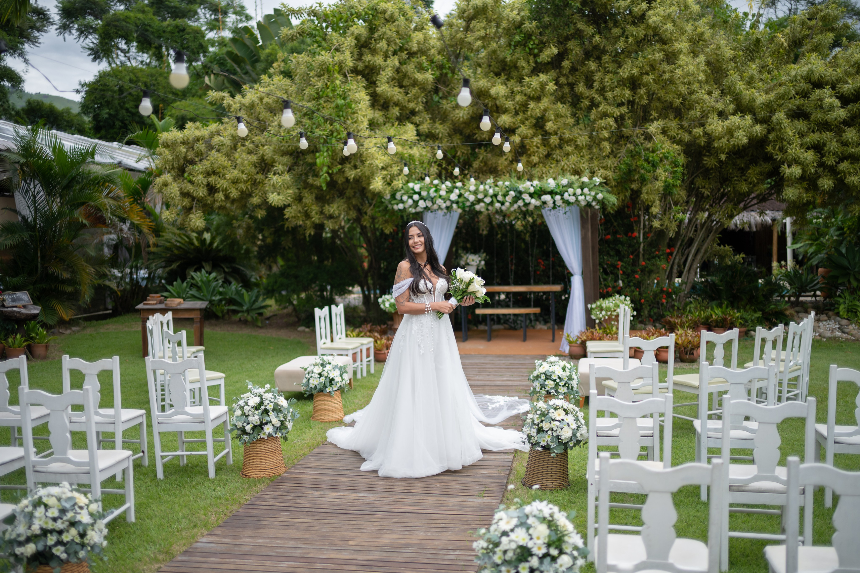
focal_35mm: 35
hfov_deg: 54.4
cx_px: 430
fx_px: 836
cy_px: 286
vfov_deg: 37.8
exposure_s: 1/2000
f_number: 1.4
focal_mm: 35
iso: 320
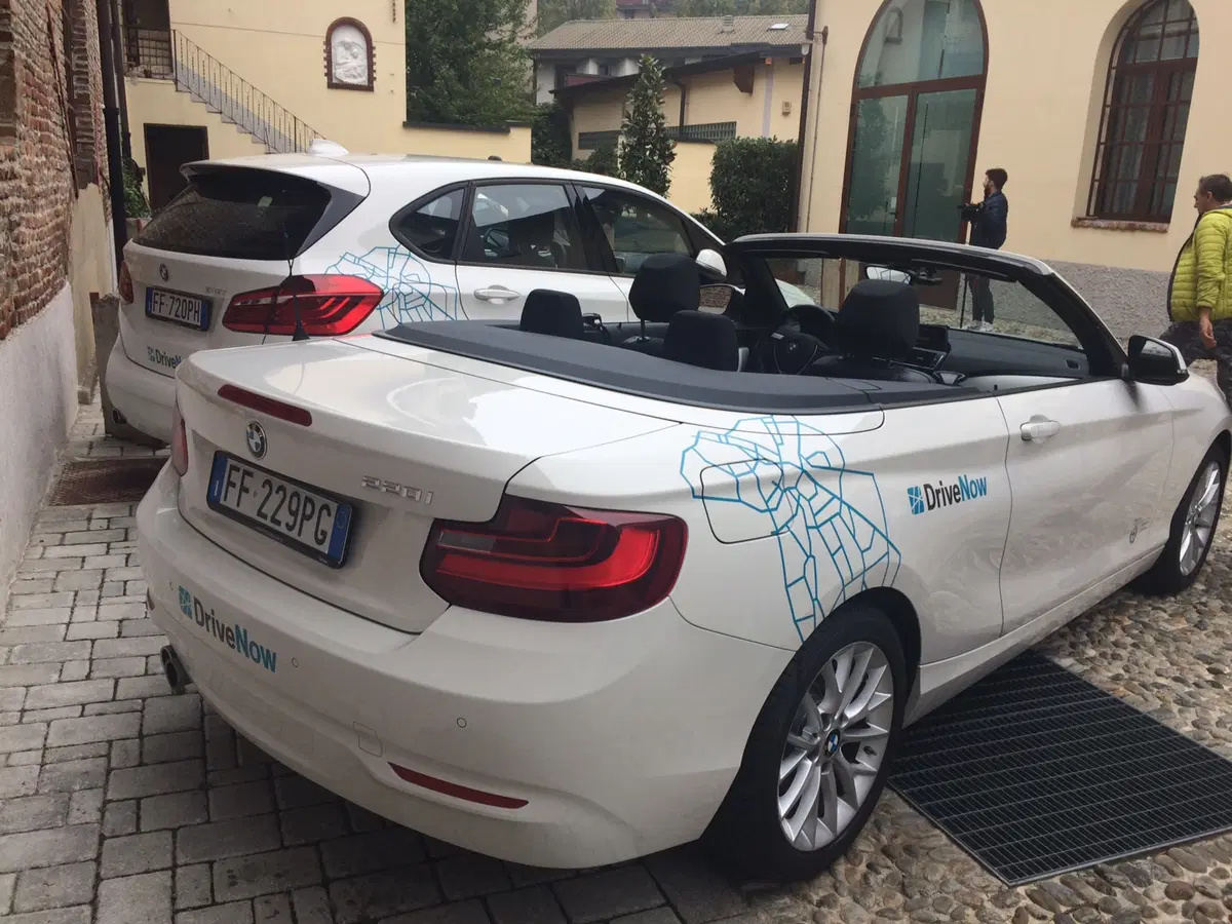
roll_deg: -2.7
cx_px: 616
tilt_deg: -15.4
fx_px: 1032
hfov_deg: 61.7
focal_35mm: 29
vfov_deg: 48.2
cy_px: 462
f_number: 2.2
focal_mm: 4.15
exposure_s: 1/547
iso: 32
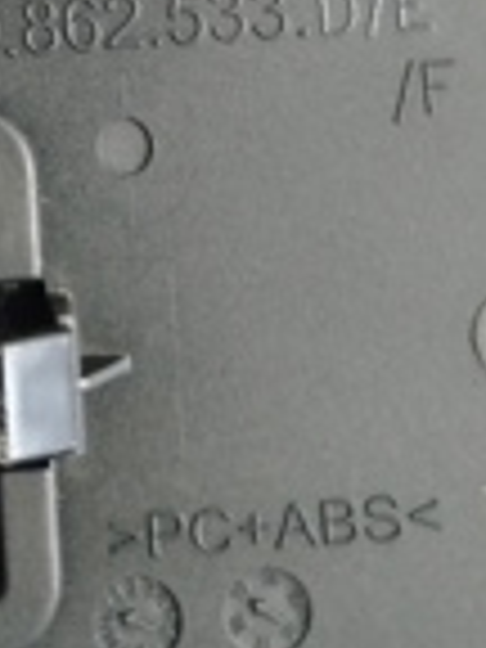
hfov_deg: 18.2
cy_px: -288
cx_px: 54
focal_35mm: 80
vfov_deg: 21.1
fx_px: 1498
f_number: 1.7
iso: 500
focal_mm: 5.31
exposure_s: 1/17
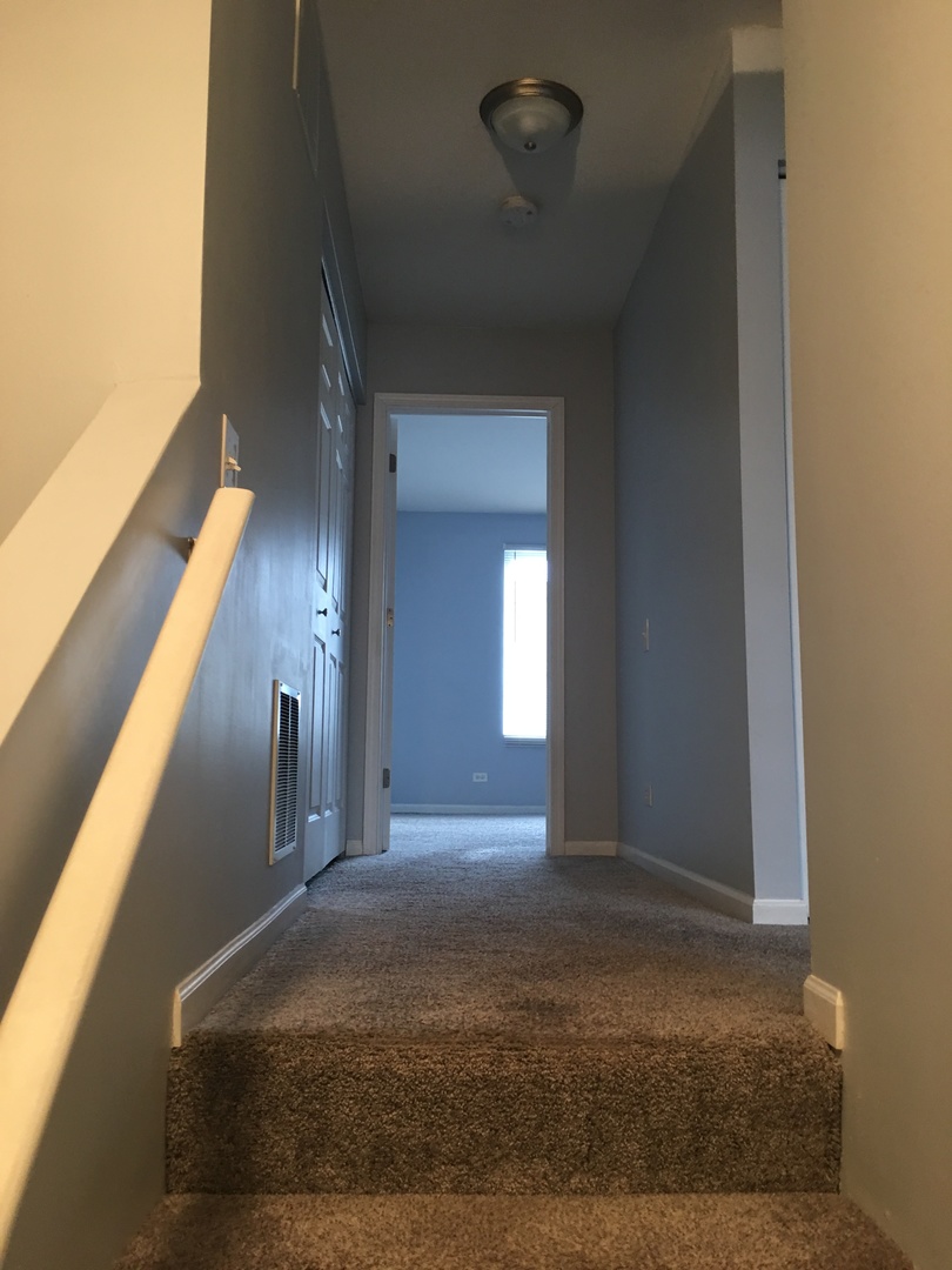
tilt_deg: +9.1
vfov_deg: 61.7
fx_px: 1063
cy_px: 635
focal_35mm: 29
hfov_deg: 48.2
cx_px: 476
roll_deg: +0.2
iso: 40
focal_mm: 4.15
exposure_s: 1/15
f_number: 2.2
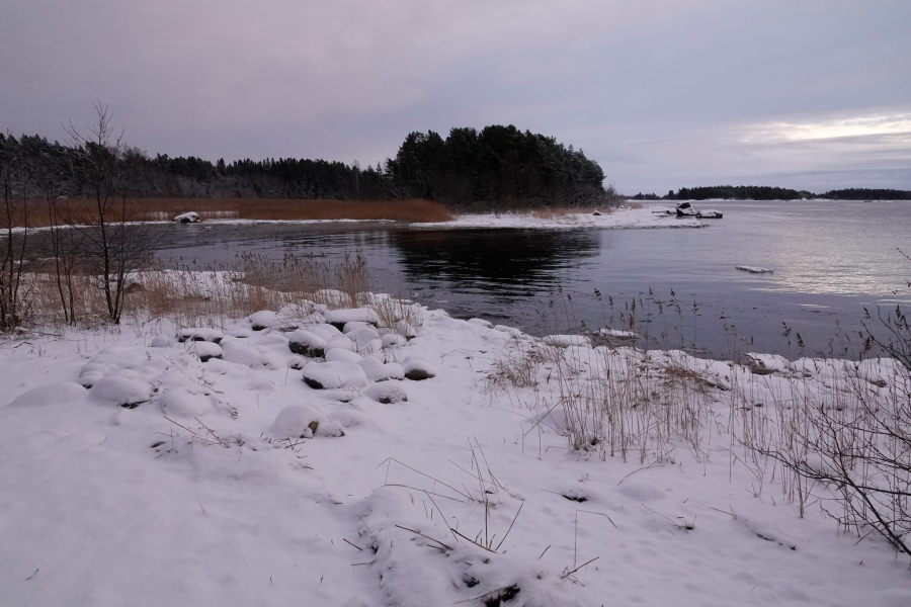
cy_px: 304
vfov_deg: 53.1
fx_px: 607
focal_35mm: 24
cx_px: 456
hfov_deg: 73.7
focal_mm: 8.8
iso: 1250
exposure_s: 1/160
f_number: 8
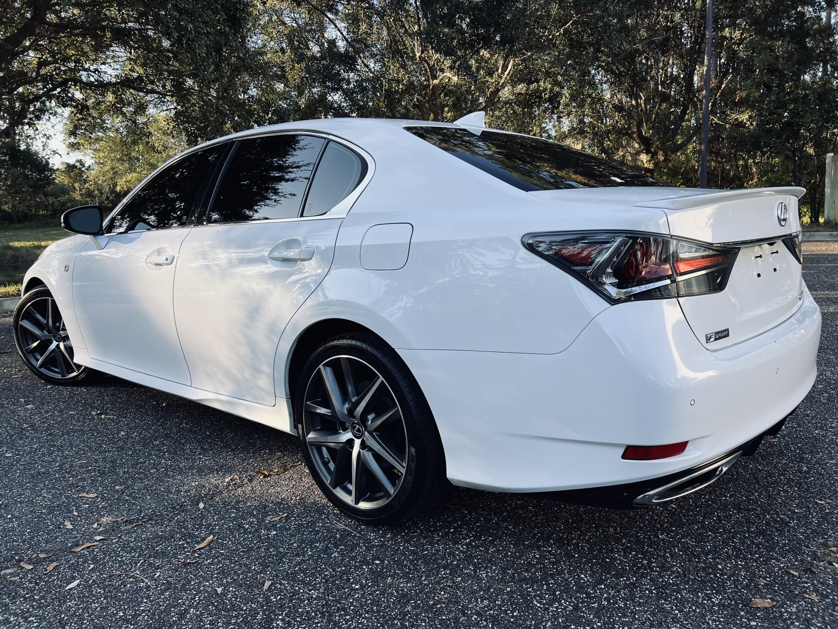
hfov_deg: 67.3
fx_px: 629
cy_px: 314
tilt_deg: -9.4
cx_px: 419
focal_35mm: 26
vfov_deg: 53.1
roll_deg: +2.3
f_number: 1.5
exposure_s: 1/687
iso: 50
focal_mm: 5.7
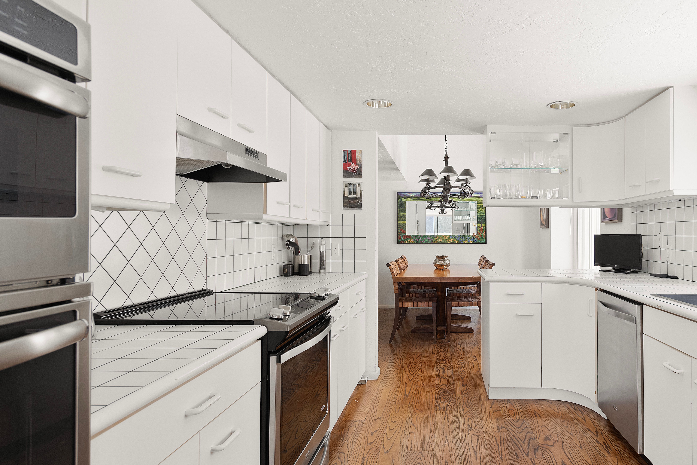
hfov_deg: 77.1
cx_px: 438
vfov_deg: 57.3
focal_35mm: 22
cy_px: 230
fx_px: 426
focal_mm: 17
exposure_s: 1/10
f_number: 7.1
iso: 320
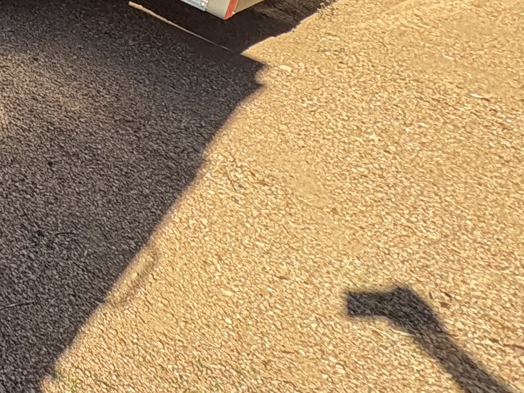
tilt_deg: -10.5
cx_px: -416
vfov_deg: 21.5
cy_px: -247
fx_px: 802
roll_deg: -3.4
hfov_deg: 22.1
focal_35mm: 53
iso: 64
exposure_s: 1/321
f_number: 2.2
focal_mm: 2.22
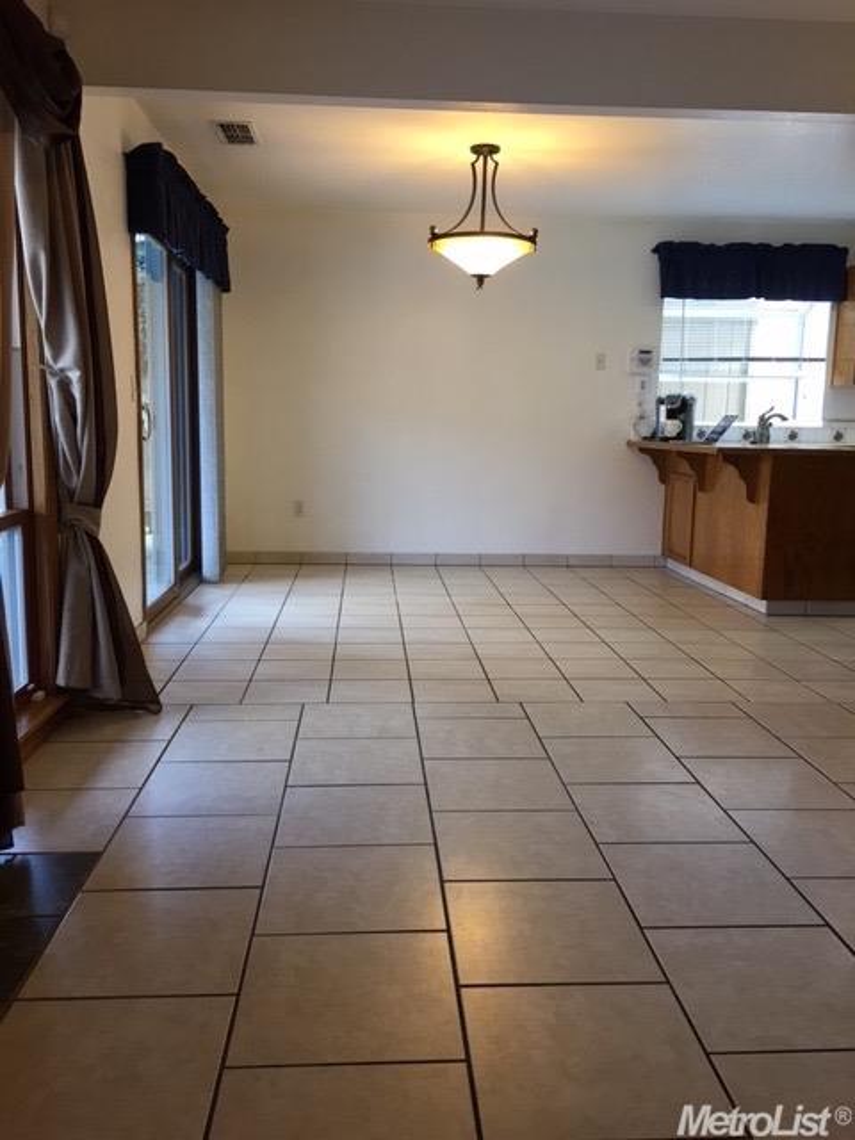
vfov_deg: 61.7
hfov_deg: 48.2
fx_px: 955
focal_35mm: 29
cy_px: 570
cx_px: 428
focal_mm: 4.15
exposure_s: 1/15
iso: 25
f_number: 2.2
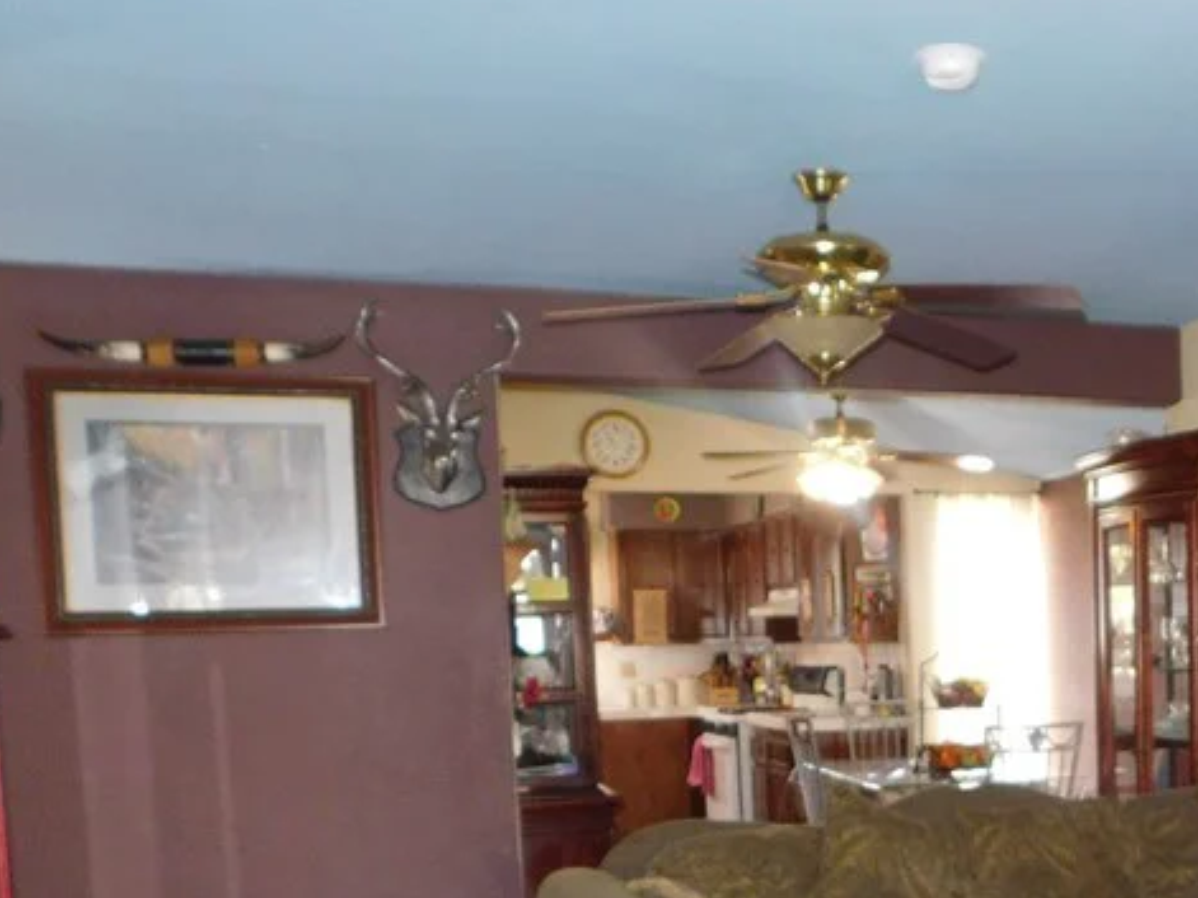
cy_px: 766
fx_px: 1730
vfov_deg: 28.2
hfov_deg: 35.5
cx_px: 1122
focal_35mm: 50
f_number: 3
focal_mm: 4
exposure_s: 1/30
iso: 250
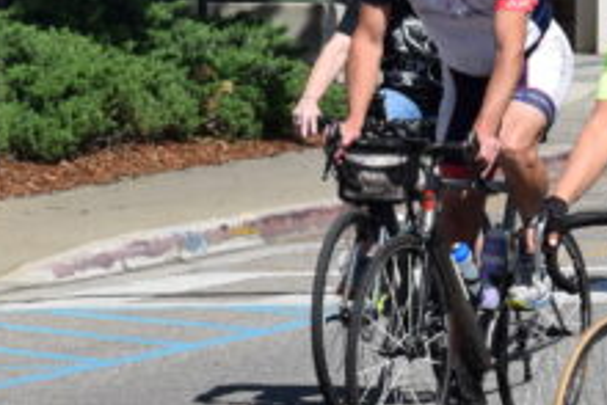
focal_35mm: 383
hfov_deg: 5.3
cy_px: 227
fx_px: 6467
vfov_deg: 3.6
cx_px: 847
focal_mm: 55
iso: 200
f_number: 10
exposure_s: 1/400
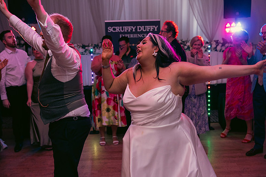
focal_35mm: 40
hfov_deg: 48.4
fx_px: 296
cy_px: 88
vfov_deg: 33.4
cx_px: 133
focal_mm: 40
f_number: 3.5
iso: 2500
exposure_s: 1/160
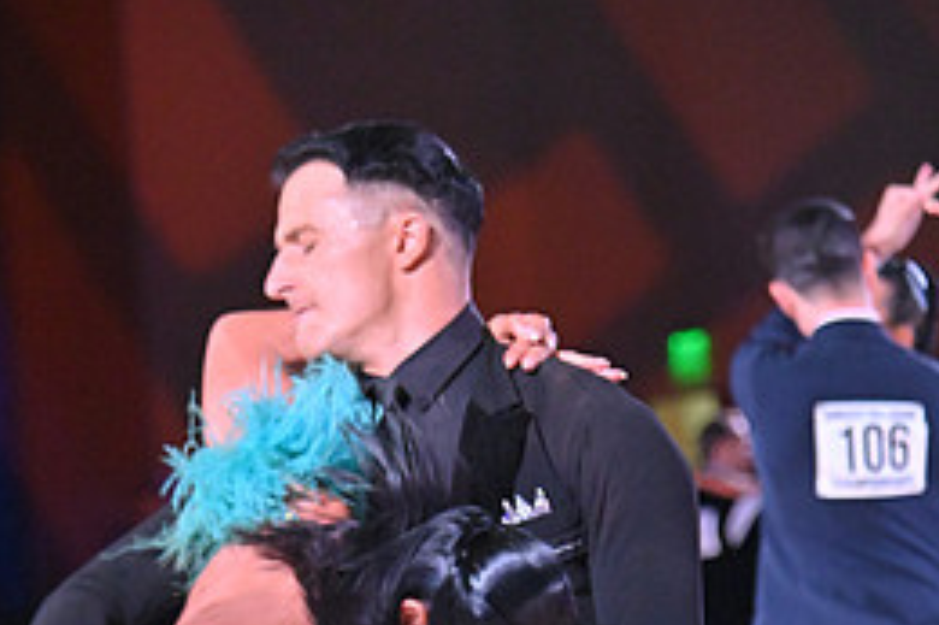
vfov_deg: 6.4
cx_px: 399
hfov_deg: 9.7
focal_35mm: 212
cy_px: 892
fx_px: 5526
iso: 4000
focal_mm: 95
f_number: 5
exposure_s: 1/400
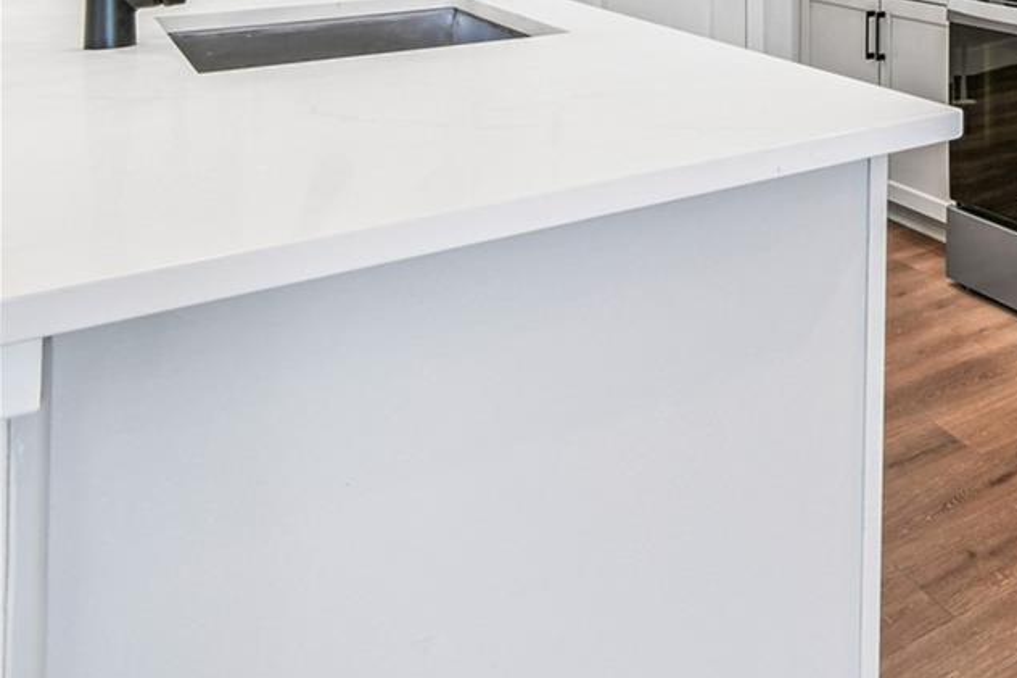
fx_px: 1073
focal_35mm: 38
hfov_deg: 36.1
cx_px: 1286
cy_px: -122
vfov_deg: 30.2
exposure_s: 1/8
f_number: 7.1
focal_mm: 10
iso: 100
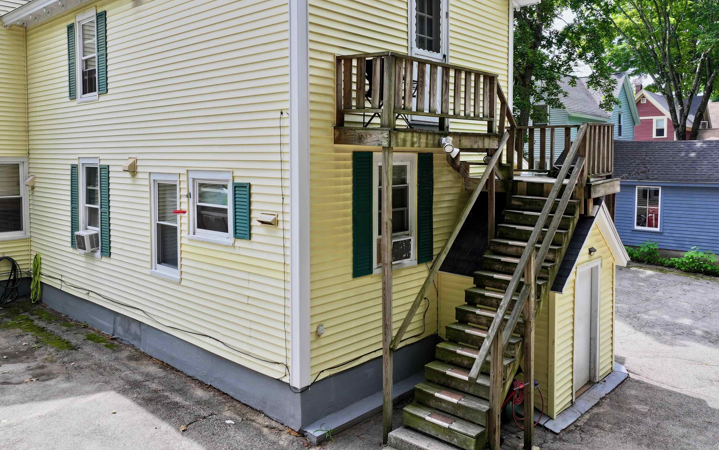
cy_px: 184
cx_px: 386
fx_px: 549
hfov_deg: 66.4
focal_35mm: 28
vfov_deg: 44.3
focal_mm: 12.29
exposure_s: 1/240
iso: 100
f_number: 4.5
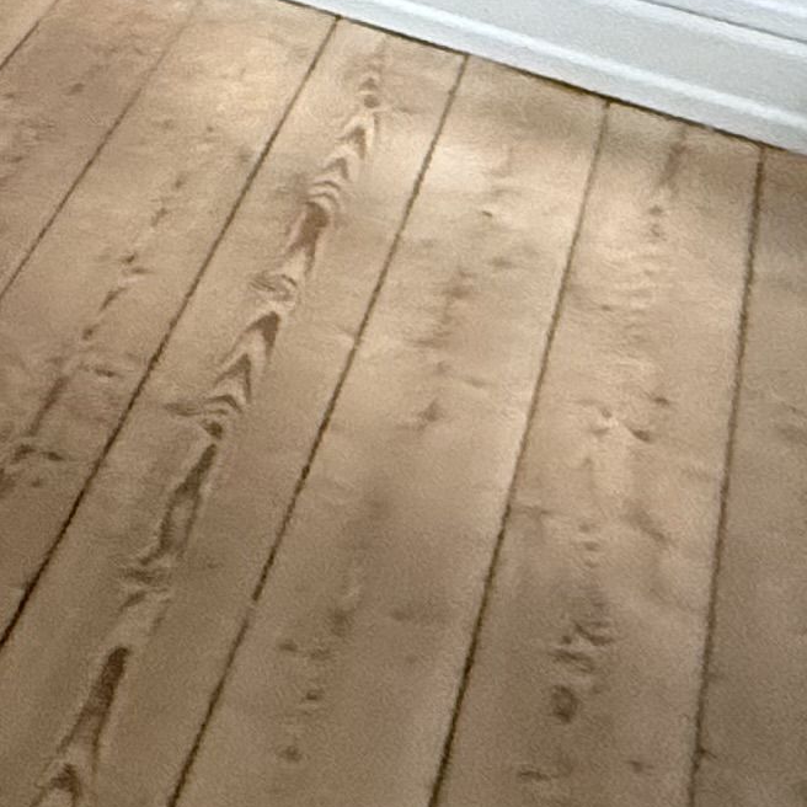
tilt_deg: -5.7
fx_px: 2005
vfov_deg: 16.7
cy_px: -840
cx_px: -1653
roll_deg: -0.1
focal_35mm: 76
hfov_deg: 11.3
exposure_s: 1/60
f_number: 2.2
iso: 320
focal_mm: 2.22
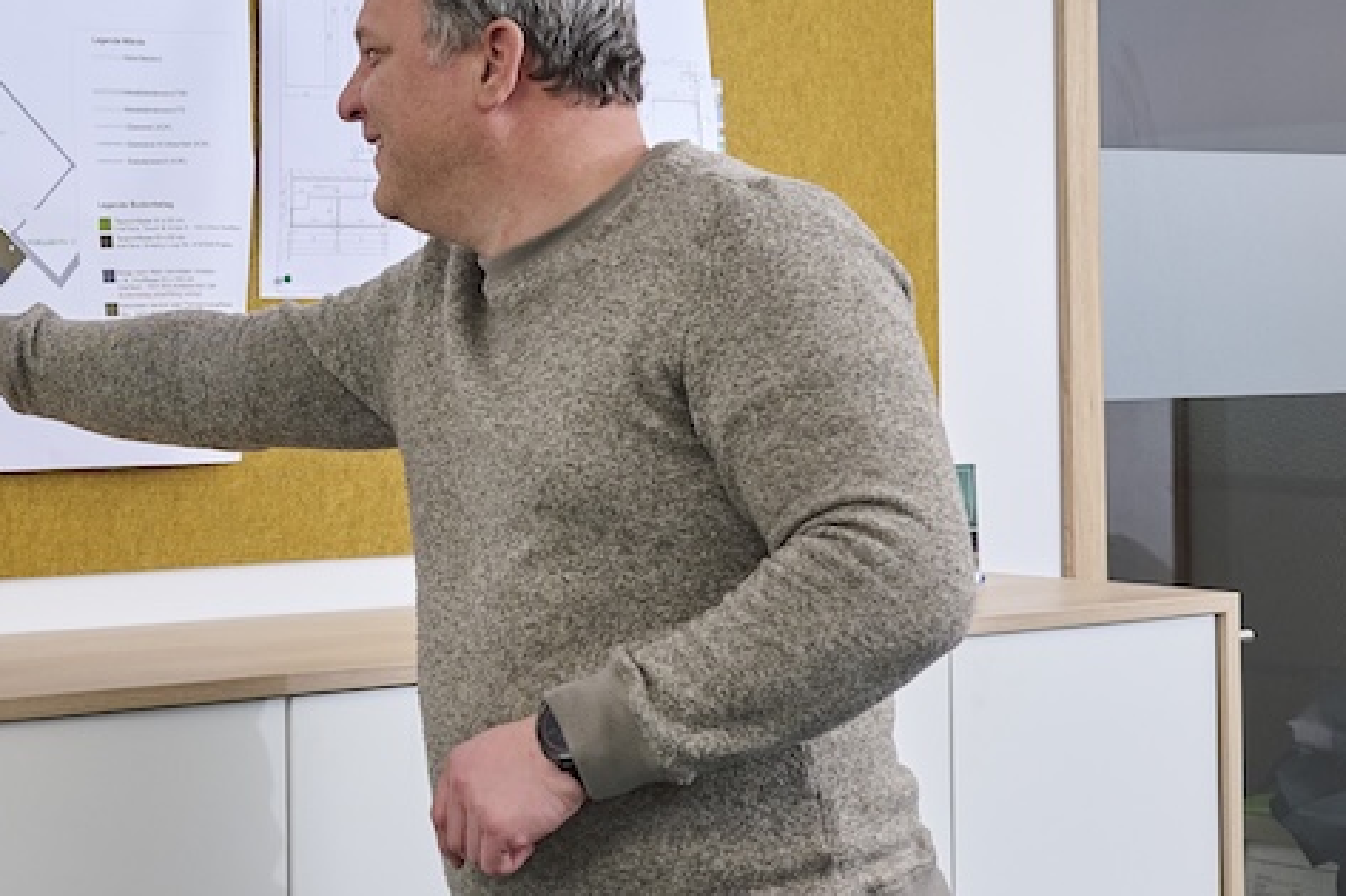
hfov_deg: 25.4
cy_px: 319
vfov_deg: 17.4
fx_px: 2915
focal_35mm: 78
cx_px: 199
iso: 640
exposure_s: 1/100
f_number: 5
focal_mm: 24
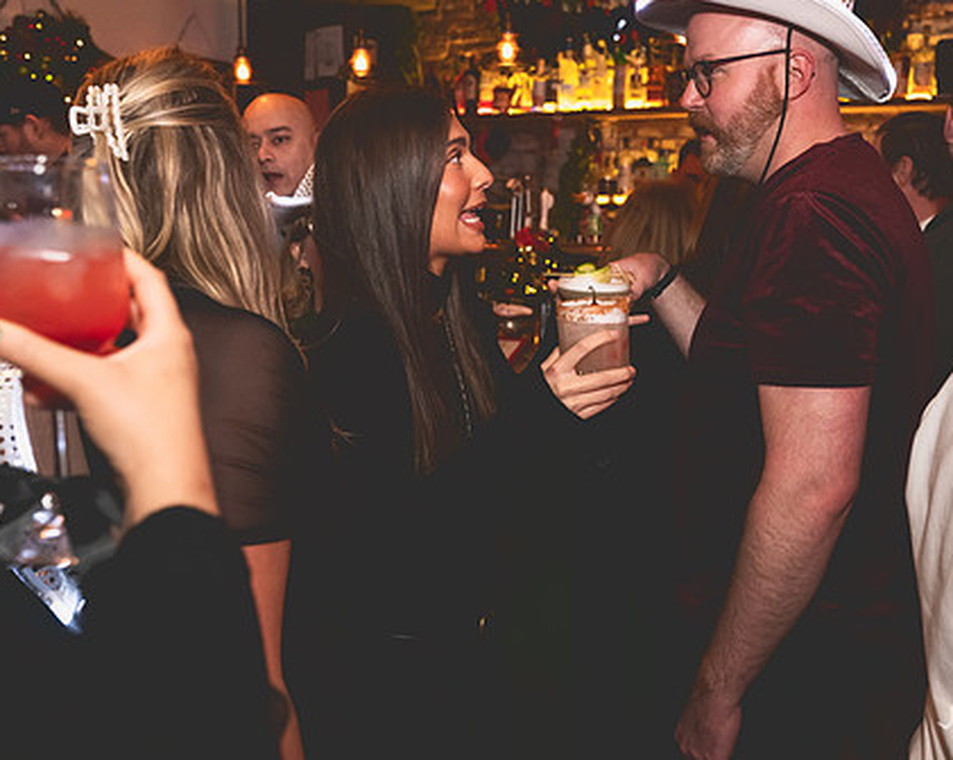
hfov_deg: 54.2
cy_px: 340
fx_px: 930
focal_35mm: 33
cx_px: 498
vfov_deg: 44.4
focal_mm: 24
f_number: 3.2
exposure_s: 1/125
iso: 3200
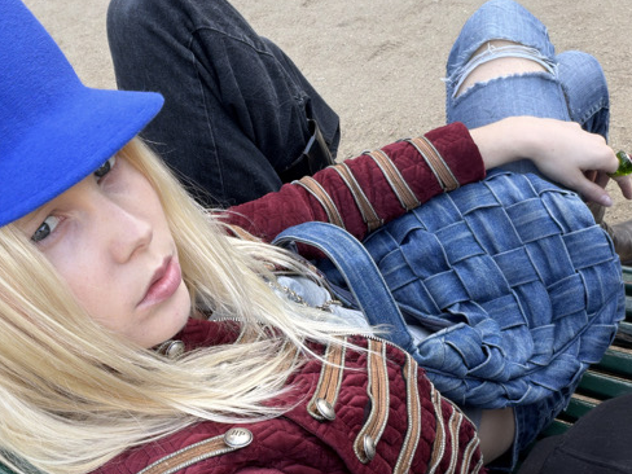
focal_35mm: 33
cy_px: 333
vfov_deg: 42.1
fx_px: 602
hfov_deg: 54.0
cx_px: 199
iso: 32
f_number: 1.9
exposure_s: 1/121
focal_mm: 2.71
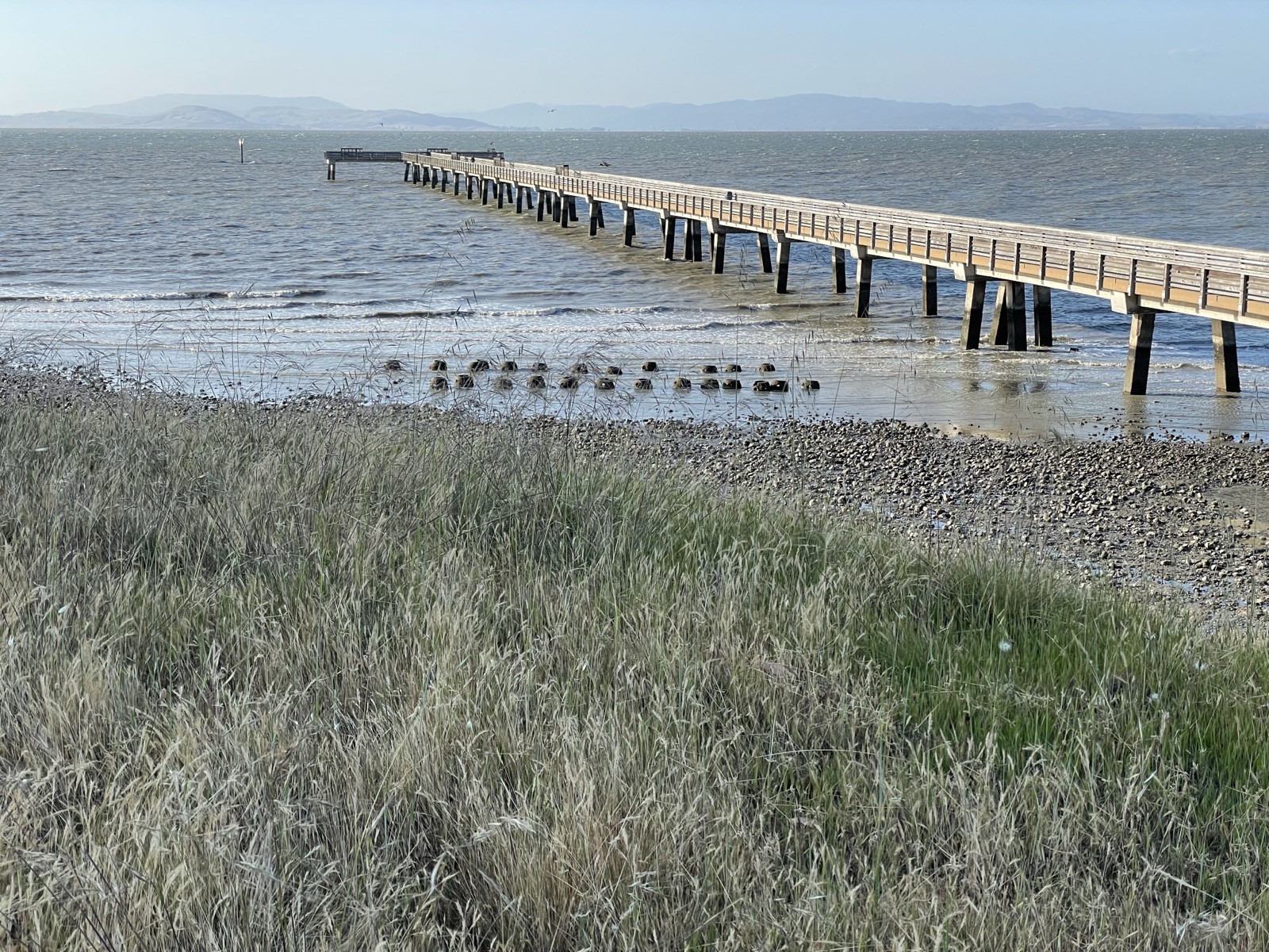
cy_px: 476
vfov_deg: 28.0
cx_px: 634
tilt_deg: -10.7
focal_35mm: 52
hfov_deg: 36.8
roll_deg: -0.3
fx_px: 1906
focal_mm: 6
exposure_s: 1/826
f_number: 2
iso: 25
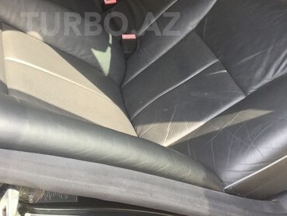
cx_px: 101
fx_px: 431
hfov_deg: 36.5
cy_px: 24
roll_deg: +29.3
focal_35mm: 52
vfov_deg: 27.1
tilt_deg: -34.5
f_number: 2.2
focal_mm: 4.15
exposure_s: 1/100
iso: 50
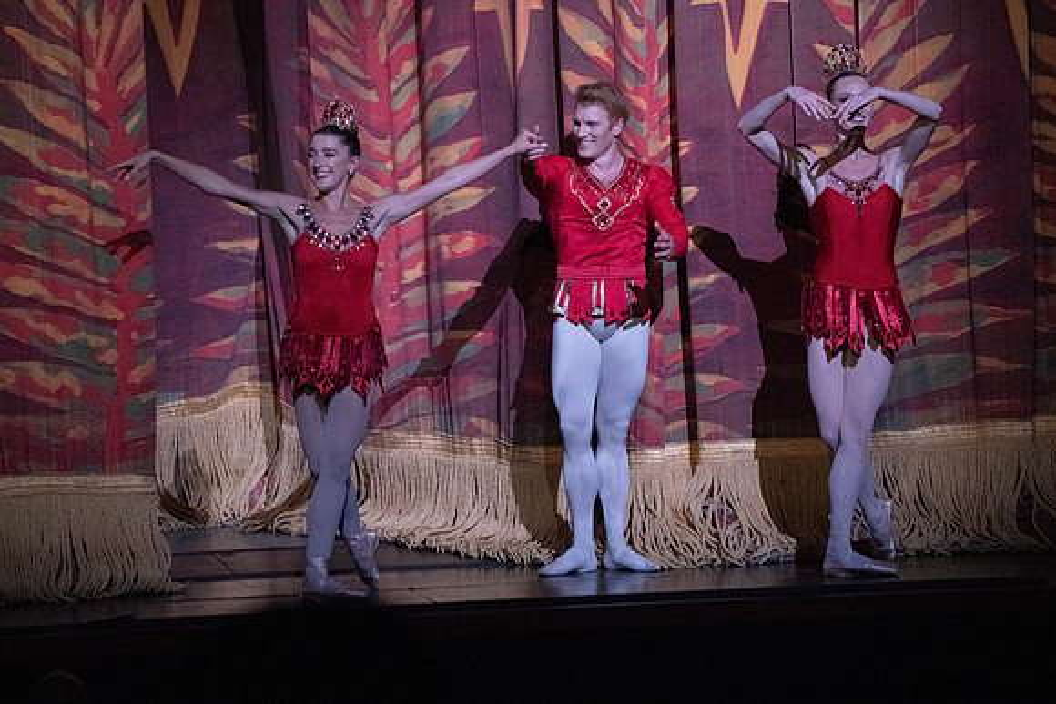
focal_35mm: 324
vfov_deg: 4.2
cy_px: 352
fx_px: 9506
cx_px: 528
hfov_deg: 6.4
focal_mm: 324
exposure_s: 1/500
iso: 16000
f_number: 14
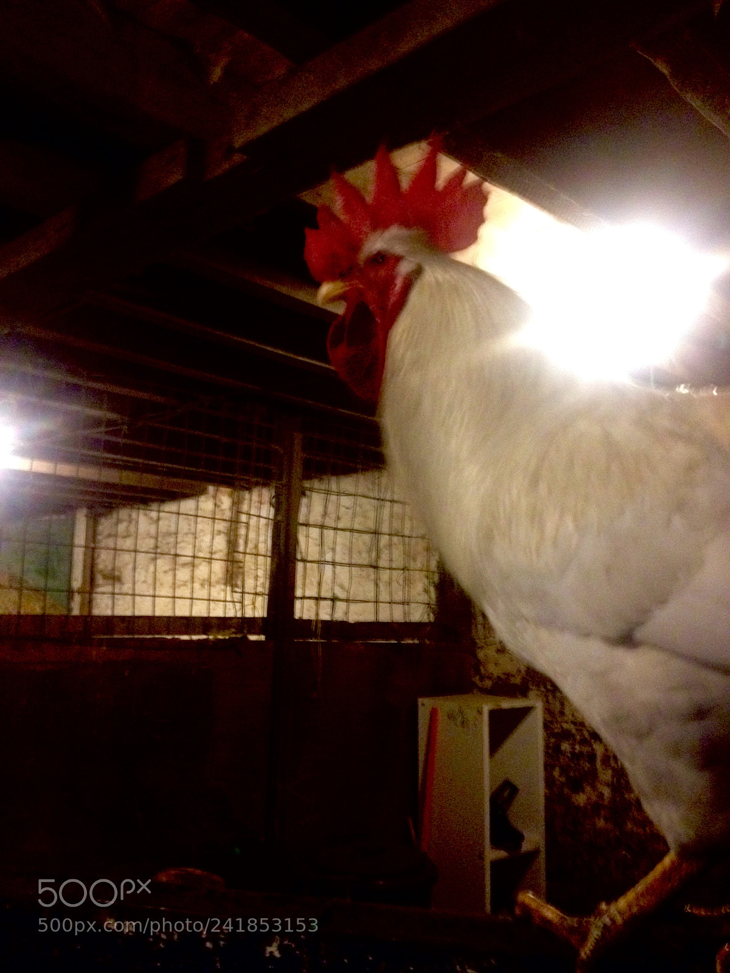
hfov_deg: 40.7
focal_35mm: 35
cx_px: 365
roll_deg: +1.8
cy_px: 486
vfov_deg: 52.6
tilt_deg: +9.3
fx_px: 984
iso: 500
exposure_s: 1/15
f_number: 2.4
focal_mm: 4.28
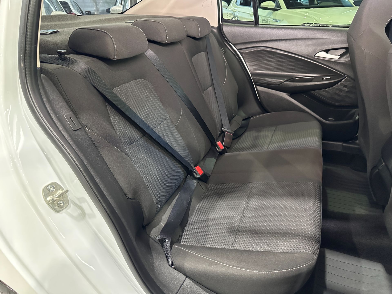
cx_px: 196
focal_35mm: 24
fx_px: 272
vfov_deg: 56.8
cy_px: 147
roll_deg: +2.4
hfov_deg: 71.6
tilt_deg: -26.5
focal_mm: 6.86
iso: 800
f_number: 1.78
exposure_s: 1/40
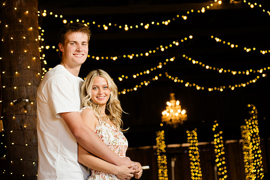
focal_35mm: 72
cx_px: 135
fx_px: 540
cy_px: 90
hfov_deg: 28.1
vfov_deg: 18.9
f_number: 4
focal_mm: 72
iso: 800
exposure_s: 1/200
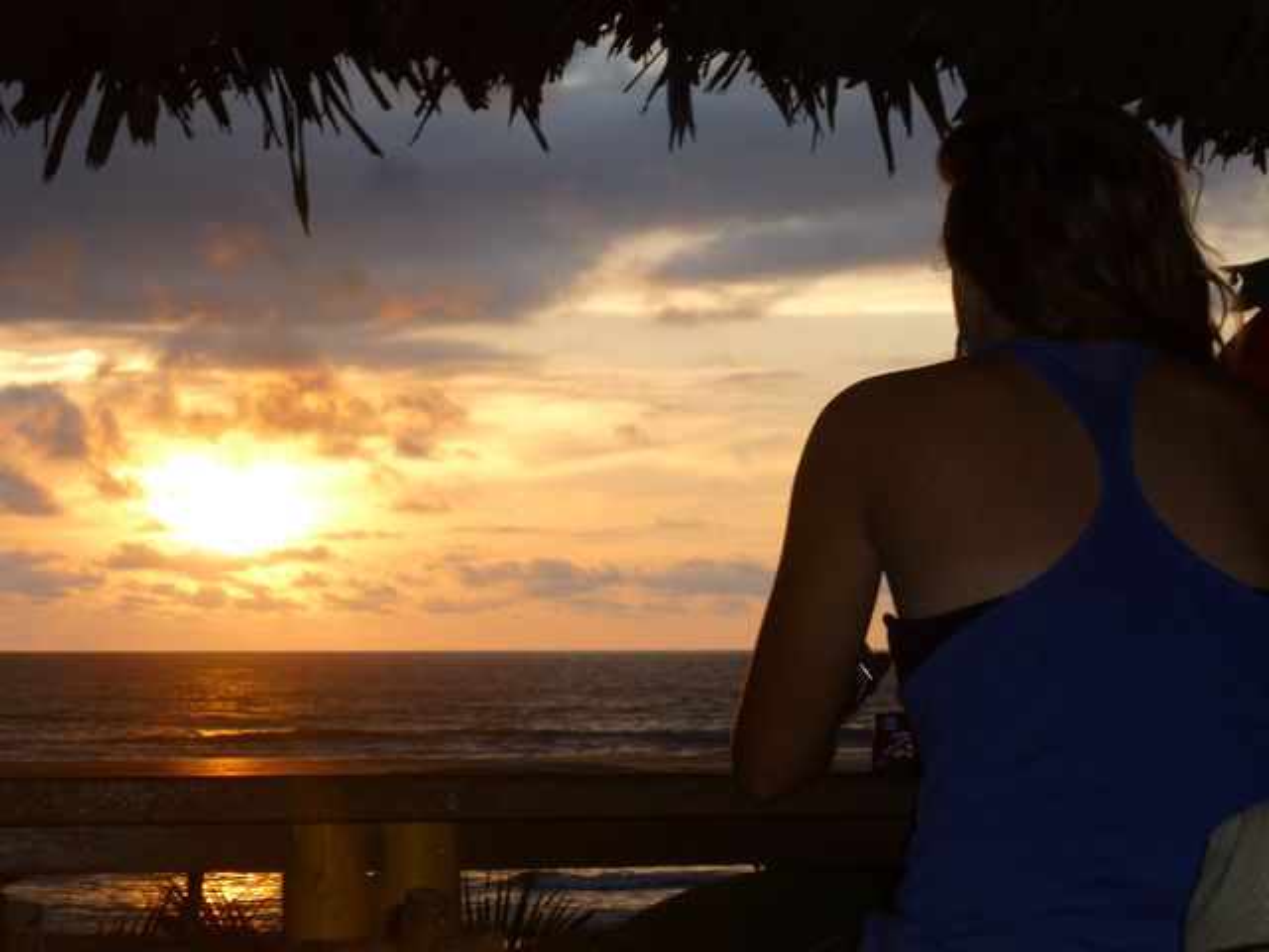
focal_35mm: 90
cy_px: 476
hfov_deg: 21.8
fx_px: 3299
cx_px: 634
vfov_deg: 16.4
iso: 100
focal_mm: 16.1
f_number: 4.6
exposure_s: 1/200
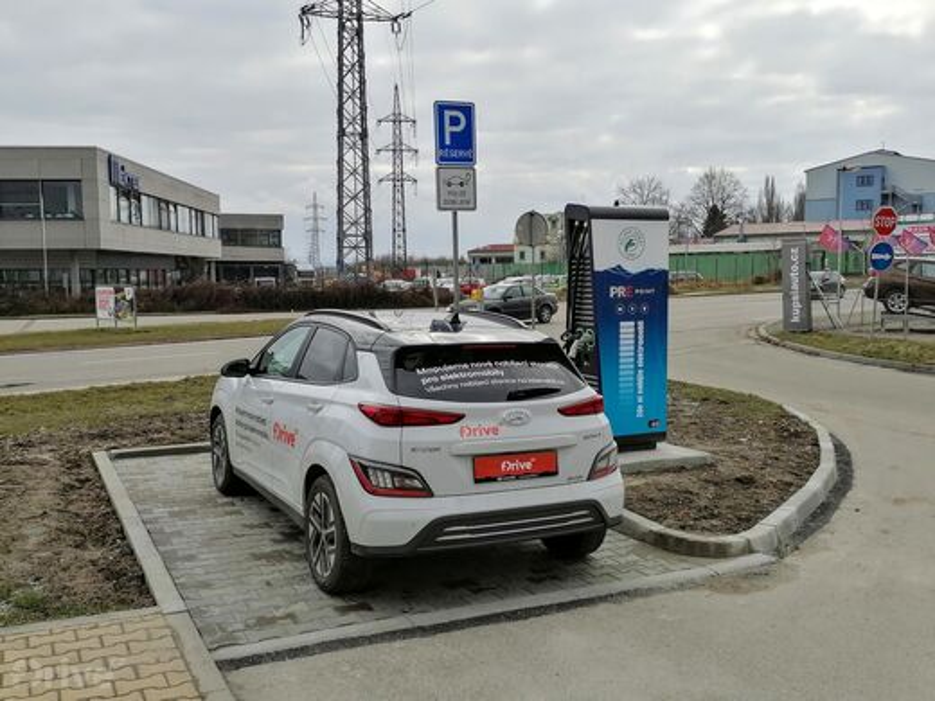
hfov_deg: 52.6
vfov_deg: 40.7
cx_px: 468
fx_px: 945
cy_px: 350
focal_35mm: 35
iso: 50
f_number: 1.8
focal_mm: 5.3
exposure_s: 1/1147
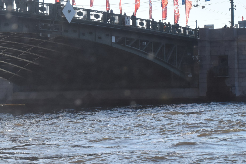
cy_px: 38
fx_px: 765
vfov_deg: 12.2
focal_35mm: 112
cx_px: 94
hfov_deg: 18.2
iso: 800
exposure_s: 1/500
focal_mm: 38
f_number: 11
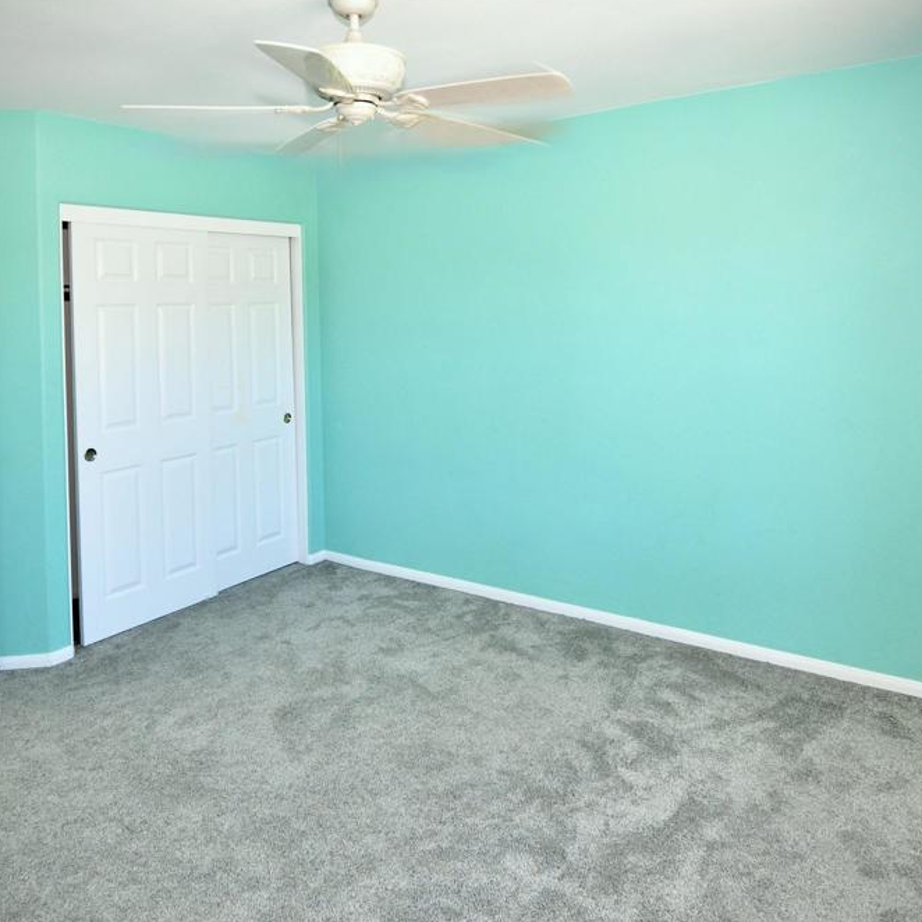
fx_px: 653
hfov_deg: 70.5
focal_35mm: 22
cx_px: 464
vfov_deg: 70.5
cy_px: 465
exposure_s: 1/60
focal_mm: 11
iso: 800
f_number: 4
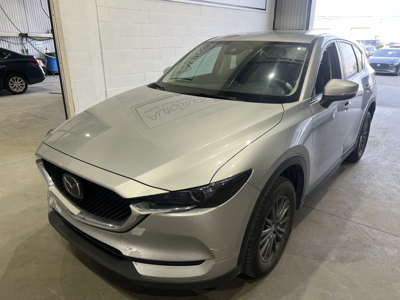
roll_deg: +0.7
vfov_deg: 53.1
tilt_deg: -20.8
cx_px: 200
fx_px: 300
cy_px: 150
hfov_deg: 67.3
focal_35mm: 26
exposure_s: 1/120
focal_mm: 5.7
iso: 40
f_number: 1.5
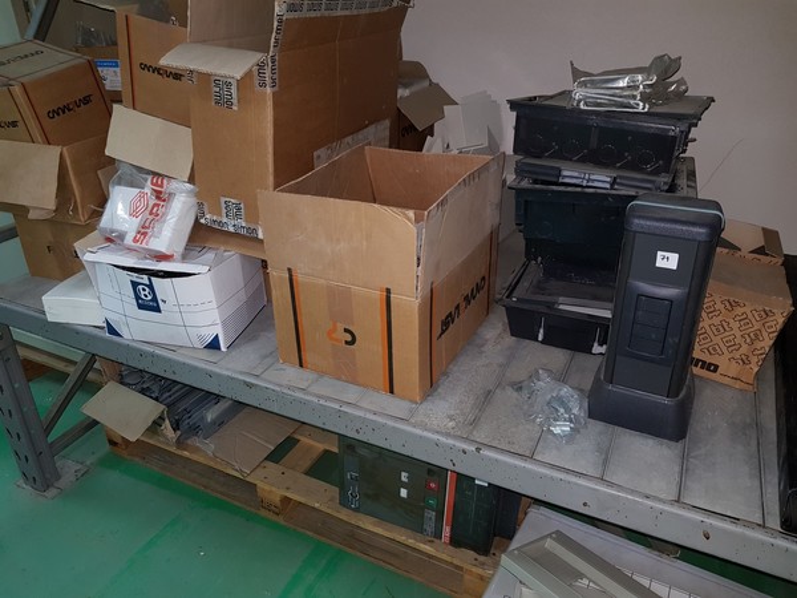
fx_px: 599
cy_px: 299
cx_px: 398
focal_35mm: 26
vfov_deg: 53.1
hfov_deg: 67.3
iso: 80
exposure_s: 1/25
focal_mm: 4.2
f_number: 1.7
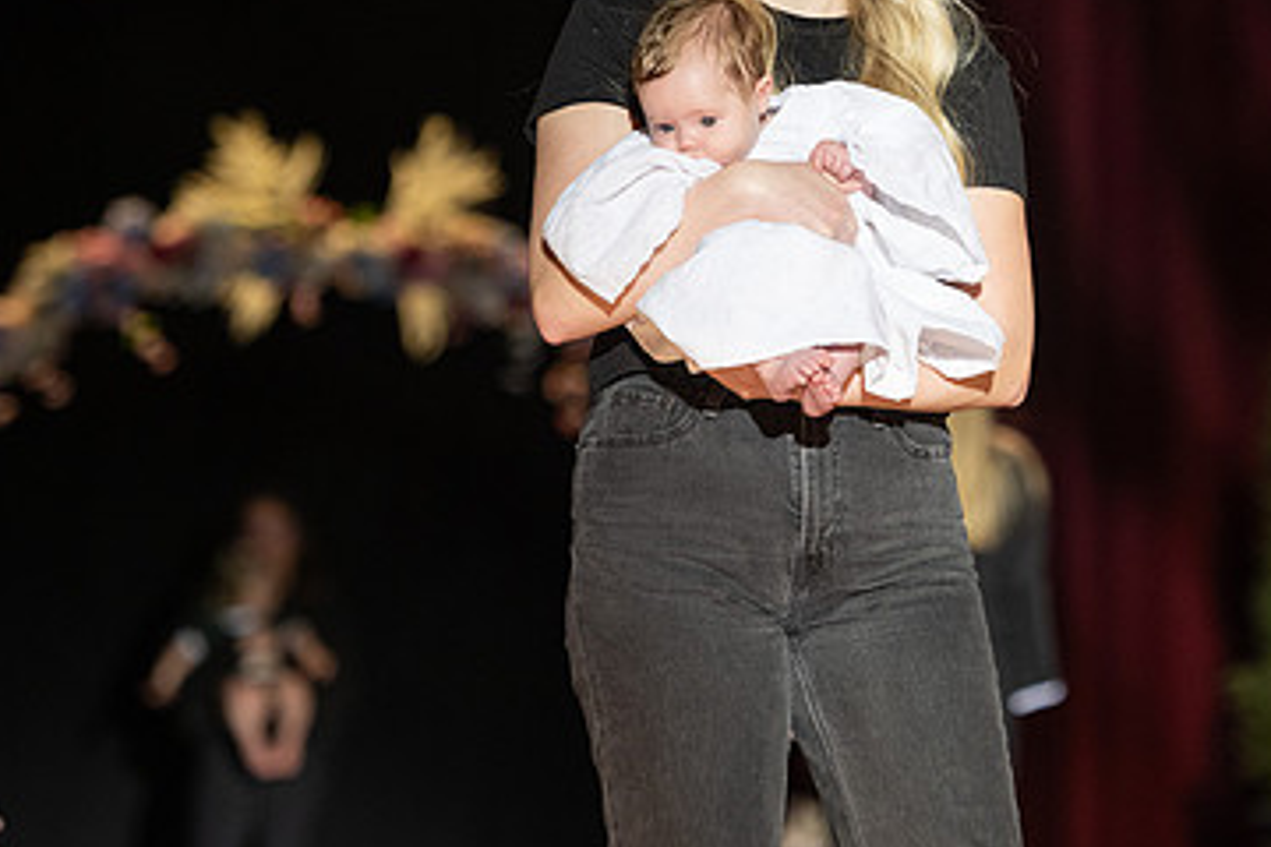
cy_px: 169
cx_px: 979
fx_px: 8861
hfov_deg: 8.2
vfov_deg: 5.5
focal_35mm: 251
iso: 800
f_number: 2.8
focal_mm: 135
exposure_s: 1/800
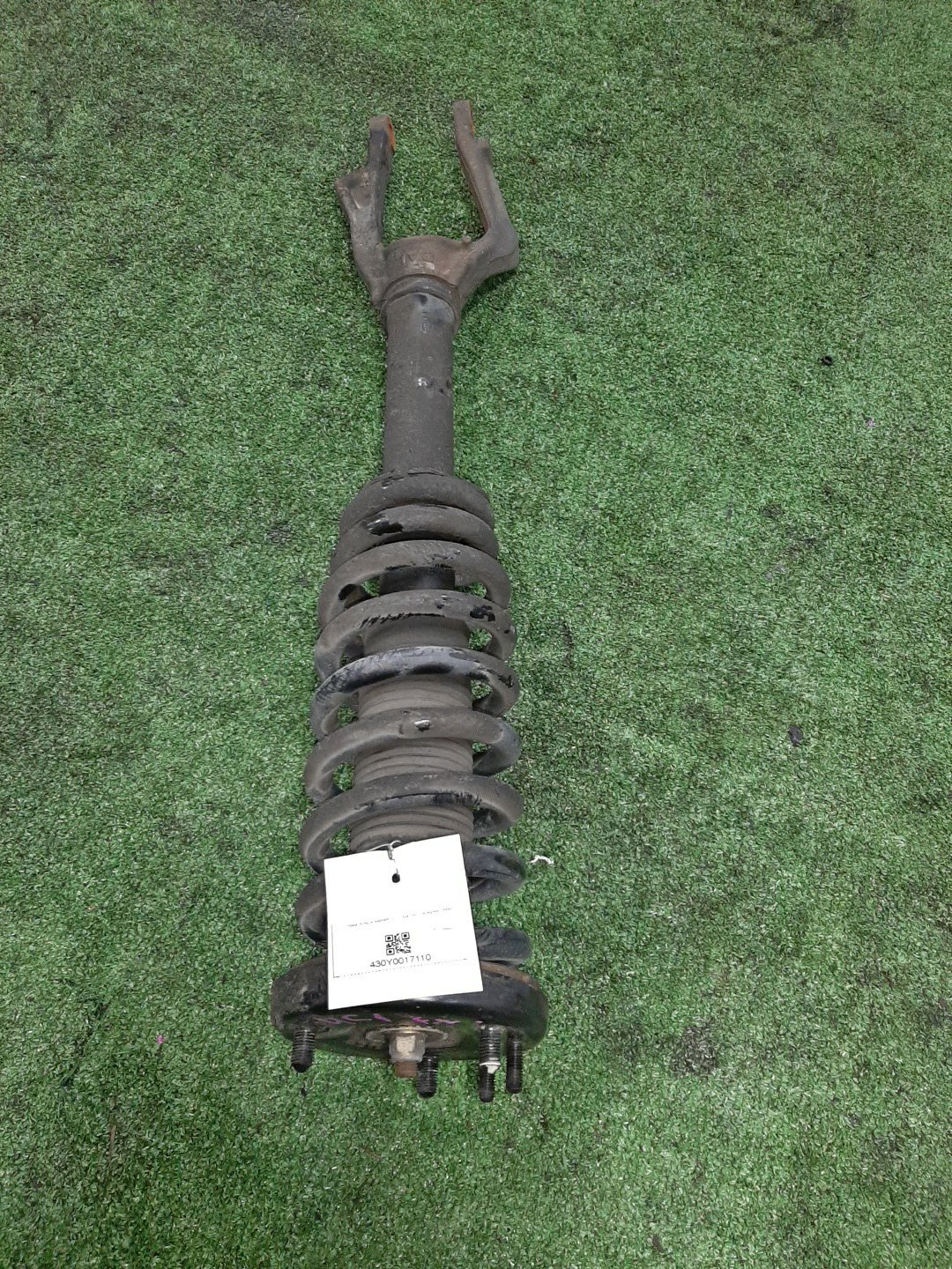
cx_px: 476
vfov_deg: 67.3
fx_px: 953
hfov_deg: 53.1
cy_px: 634
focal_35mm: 26
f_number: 1.7
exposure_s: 1/50
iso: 225
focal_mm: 3.93
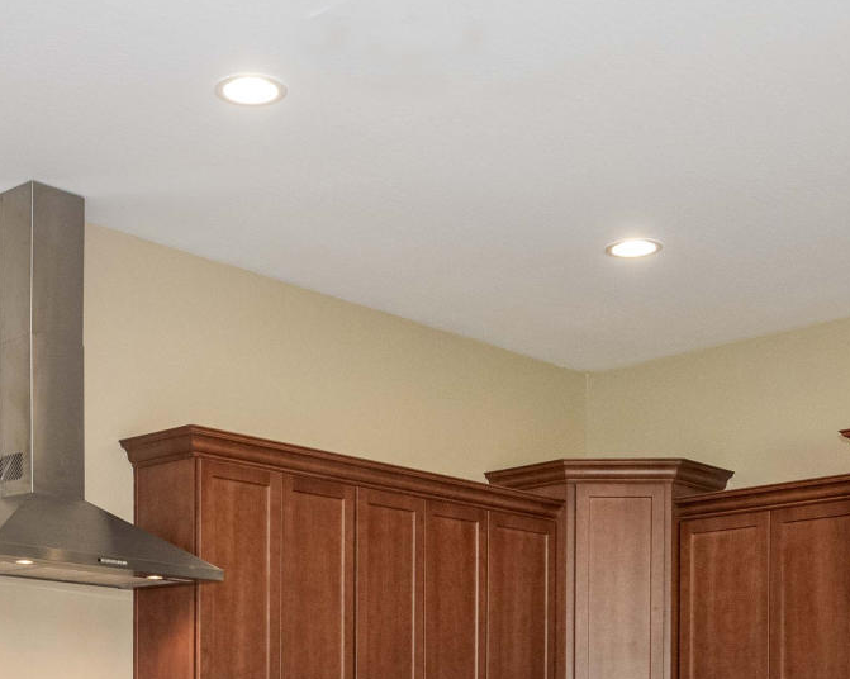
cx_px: 295
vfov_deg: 22.2
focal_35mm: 63
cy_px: 826
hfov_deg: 29.9
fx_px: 1584
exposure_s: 1/60
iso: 500
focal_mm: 15
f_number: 6.3
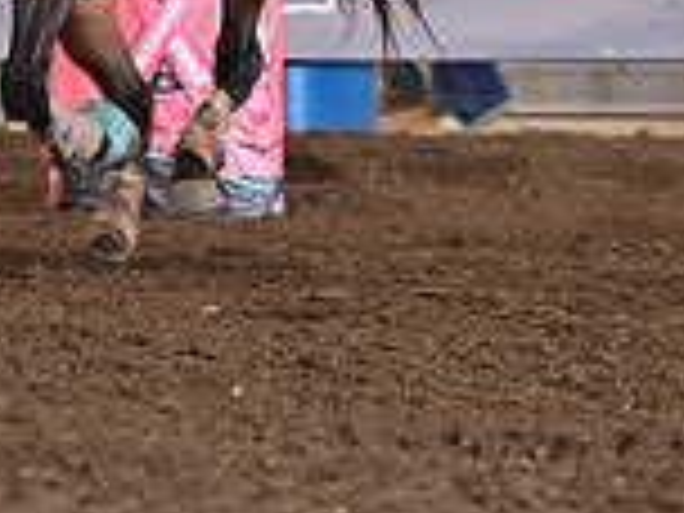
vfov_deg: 2.0
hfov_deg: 2.7
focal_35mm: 732
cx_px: 9
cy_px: -268
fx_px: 14464
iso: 1250
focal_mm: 200
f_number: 4
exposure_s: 1/200
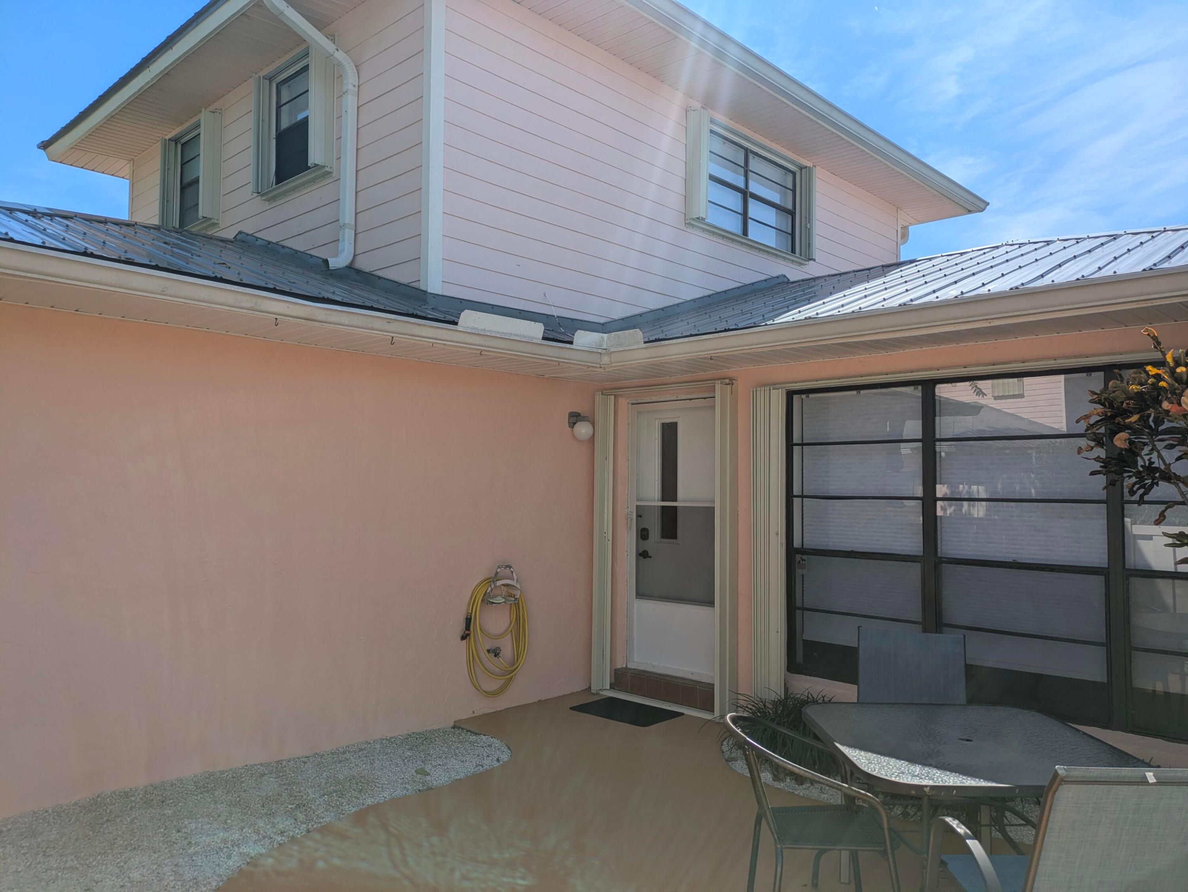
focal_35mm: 25
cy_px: 446
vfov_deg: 54.9
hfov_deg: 69.4
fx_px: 858
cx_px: 594
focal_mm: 5.43
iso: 47
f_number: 1.89
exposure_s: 1/2732
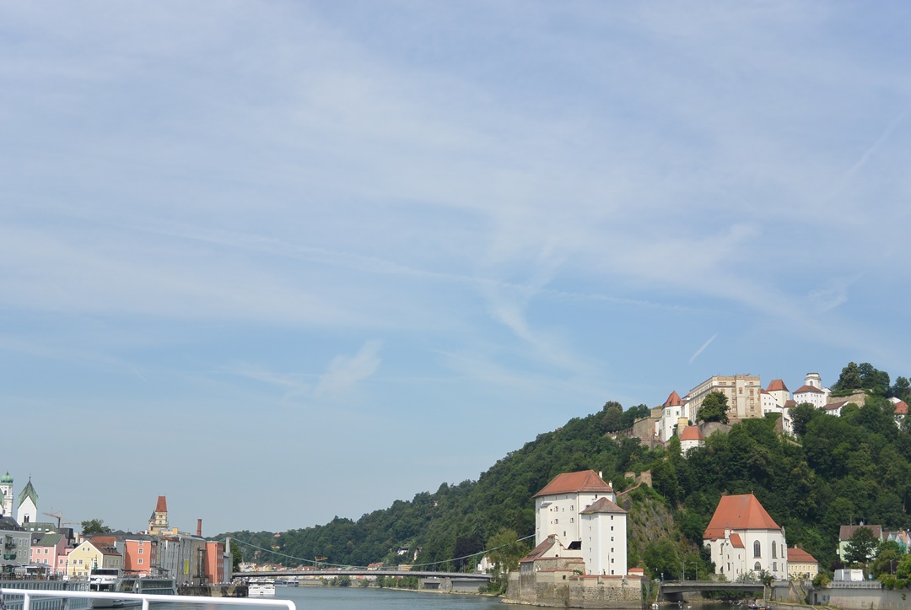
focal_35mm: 50
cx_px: 456
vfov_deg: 27.1
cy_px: 305
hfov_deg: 39.6
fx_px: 1267
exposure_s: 1/1000
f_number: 4.5
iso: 100
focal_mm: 18.7
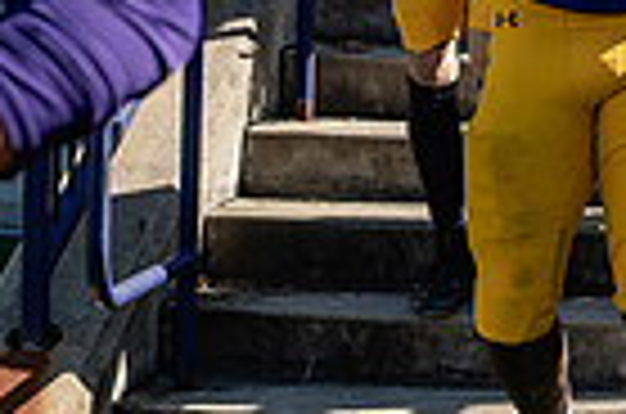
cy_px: -290
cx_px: 658
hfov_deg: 10.2
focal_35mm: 201
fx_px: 3487
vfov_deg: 6.7
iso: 125
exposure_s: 1/640
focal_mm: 48
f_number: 3.5
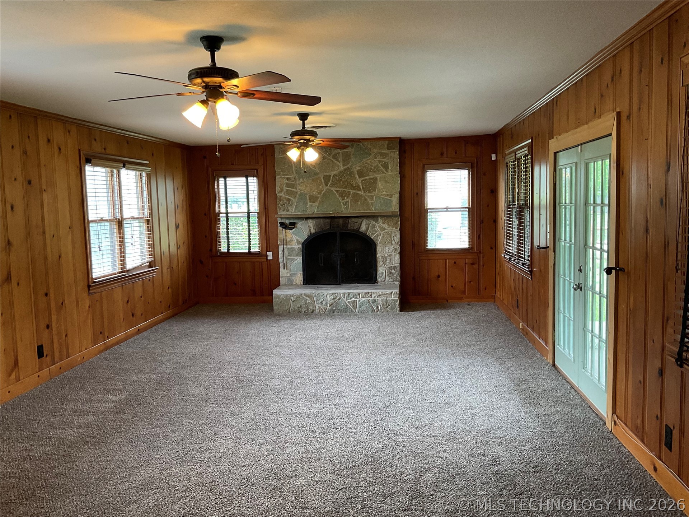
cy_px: 258
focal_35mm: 29
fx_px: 577
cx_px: 344
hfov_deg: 61.7
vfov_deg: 48.2
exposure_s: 1/60
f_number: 1.8
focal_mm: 3
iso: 100
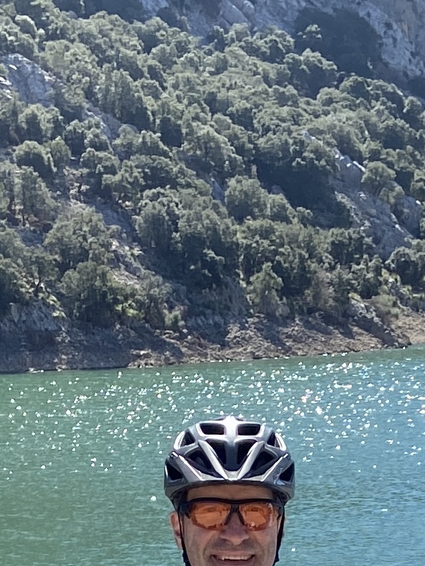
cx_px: 223
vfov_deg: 17.3
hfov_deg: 15.1
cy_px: 928
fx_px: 1603
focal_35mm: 98
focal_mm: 4.25
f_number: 1.8
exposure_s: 1/1504
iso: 32
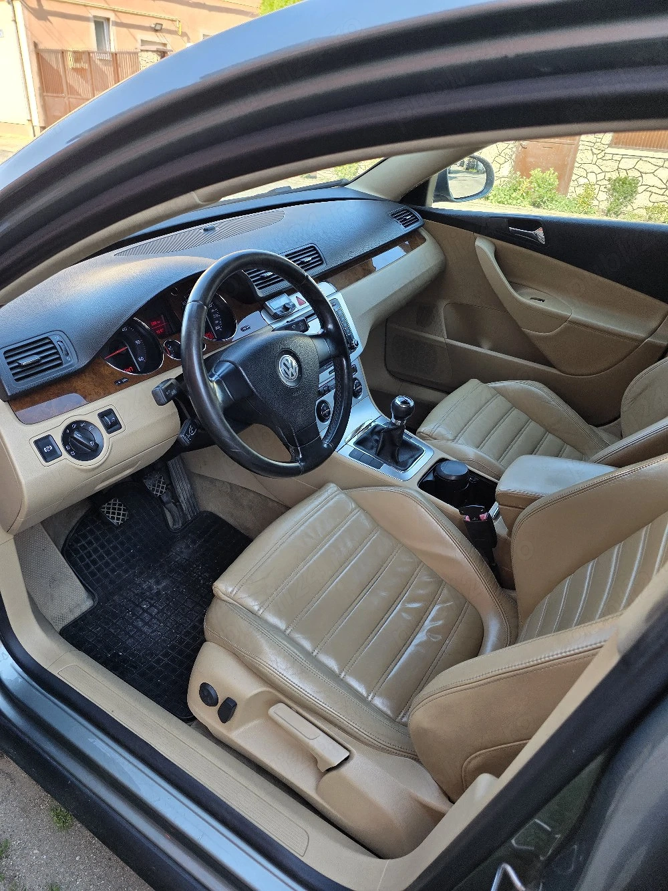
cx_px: 334
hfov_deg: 58.9
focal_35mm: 23
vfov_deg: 73.9
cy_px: 446
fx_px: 592
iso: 40
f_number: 1.7
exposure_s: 1/182
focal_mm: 6.3
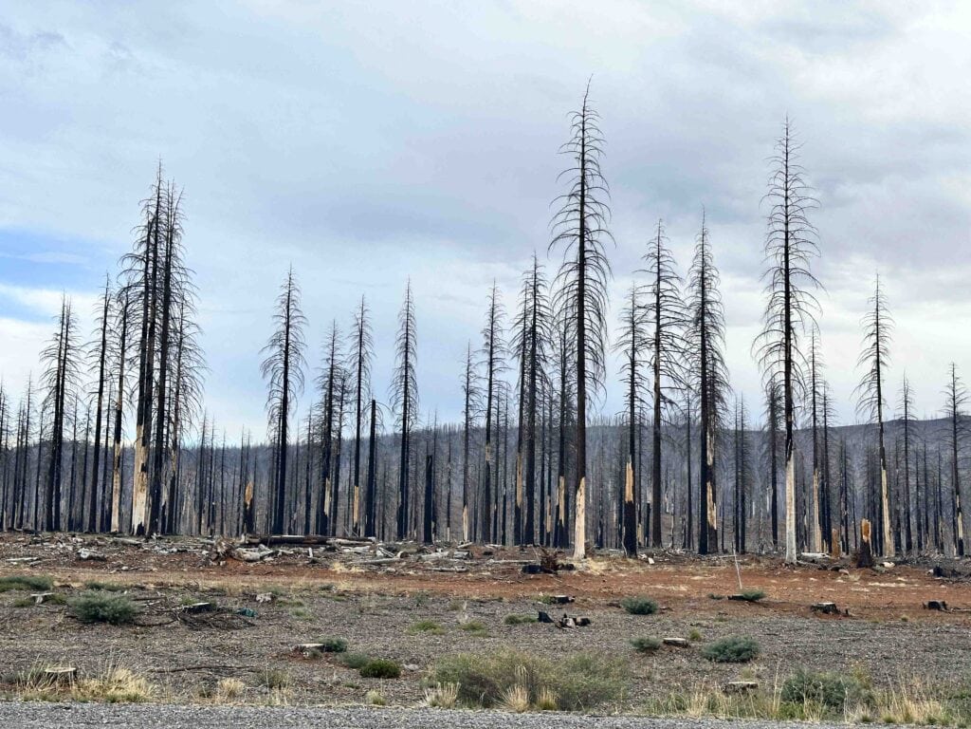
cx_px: 486
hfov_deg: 39.7
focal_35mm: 48
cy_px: 364
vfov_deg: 30.3
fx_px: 1346
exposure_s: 1/1695
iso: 64
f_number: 1.78
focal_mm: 6.86
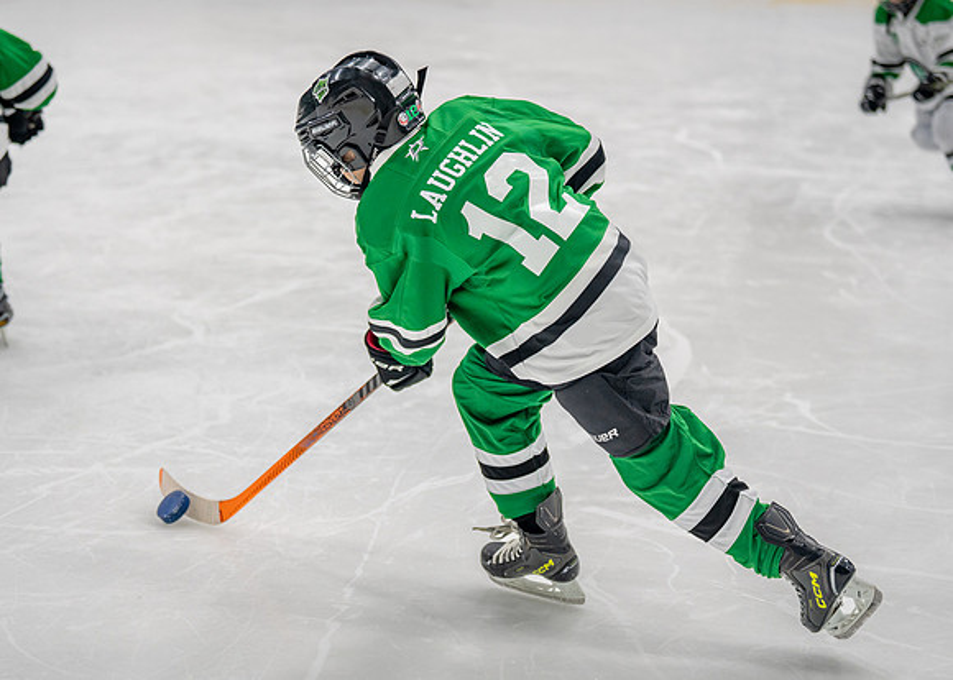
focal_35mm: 87
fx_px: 2364
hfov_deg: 22.8
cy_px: 374
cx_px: 433
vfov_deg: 16.4
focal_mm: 70
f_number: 2.8
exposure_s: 1/1000
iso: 800
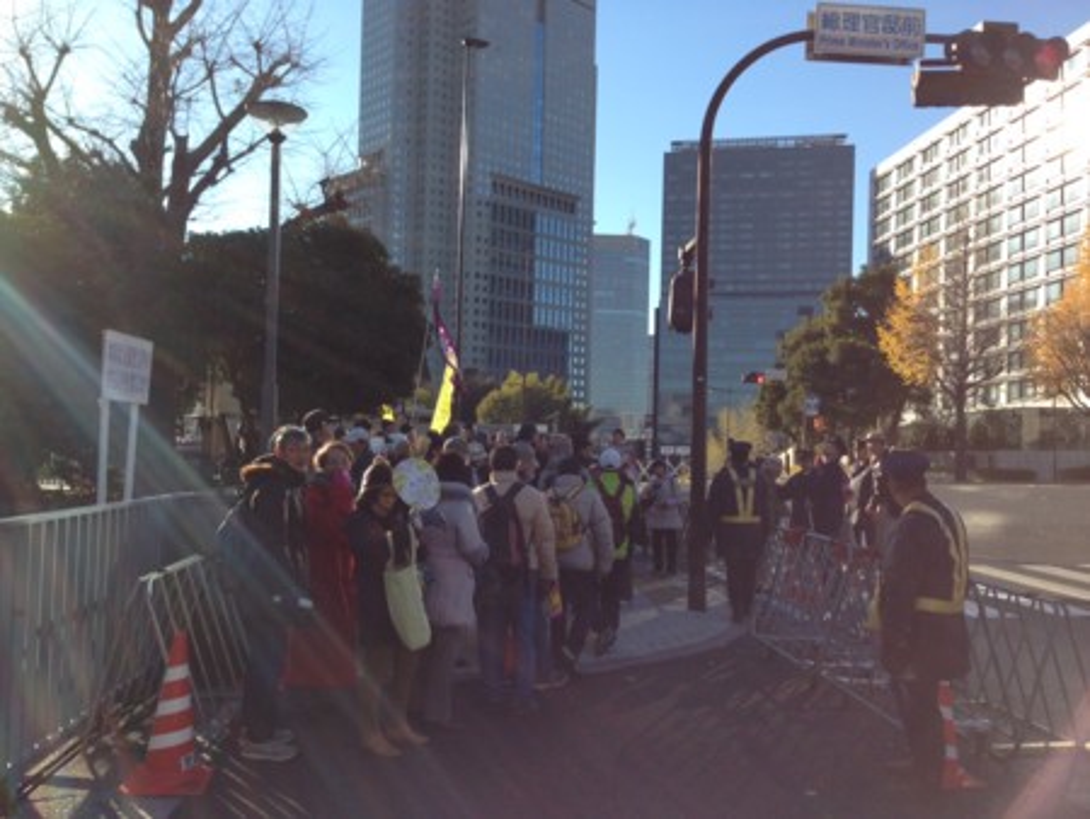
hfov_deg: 55.3
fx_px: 1040
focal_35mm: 33
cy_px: 410
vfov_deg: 43.0
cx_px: 545
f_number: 2.4
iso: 50
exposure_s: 1/847
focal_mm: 4.12
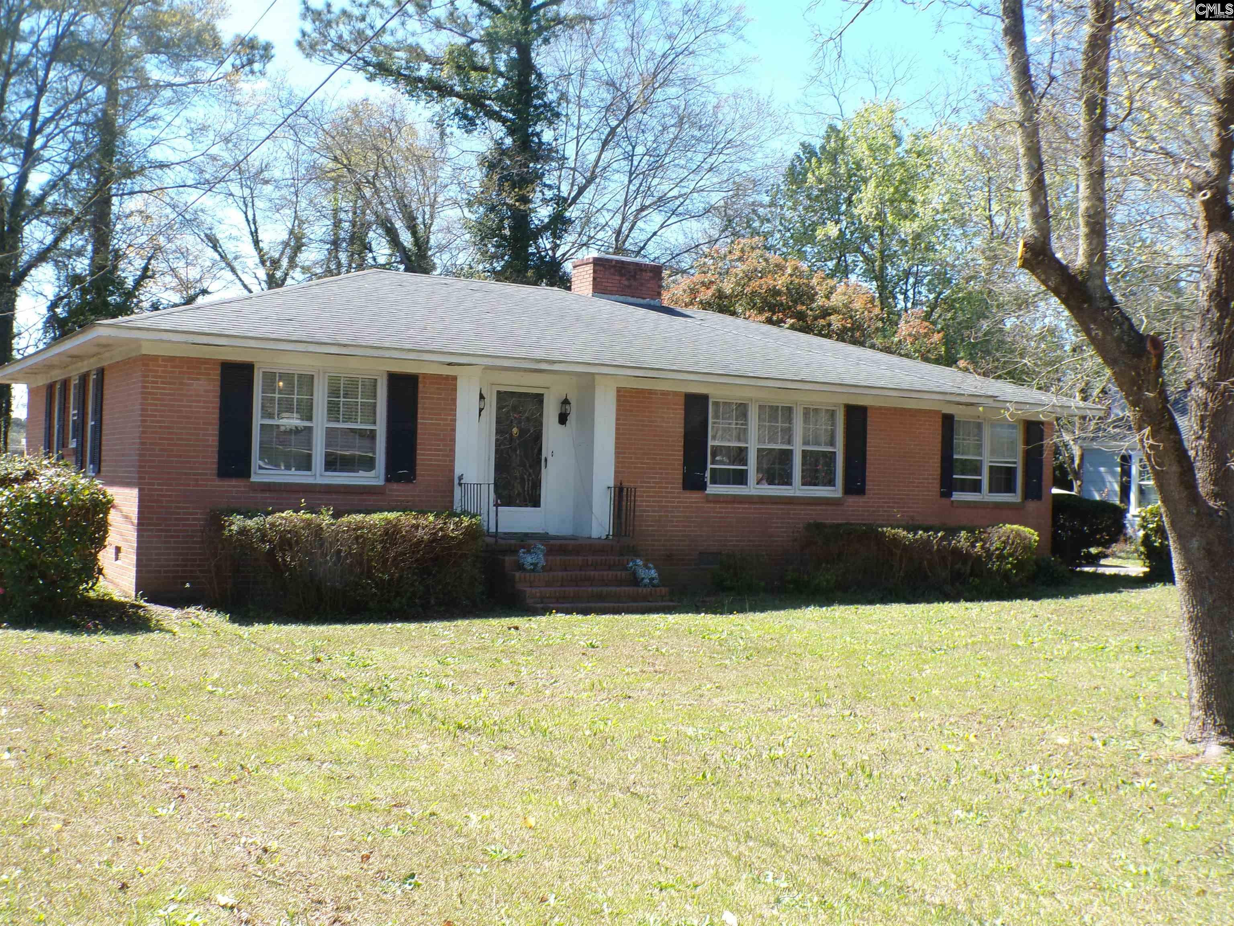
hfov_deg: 50.1
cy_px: 463
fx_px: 1319
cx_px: 617
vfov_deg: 38.7
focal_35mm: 37
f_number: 4.9
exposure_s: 1/160
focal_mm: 6.6
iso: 100
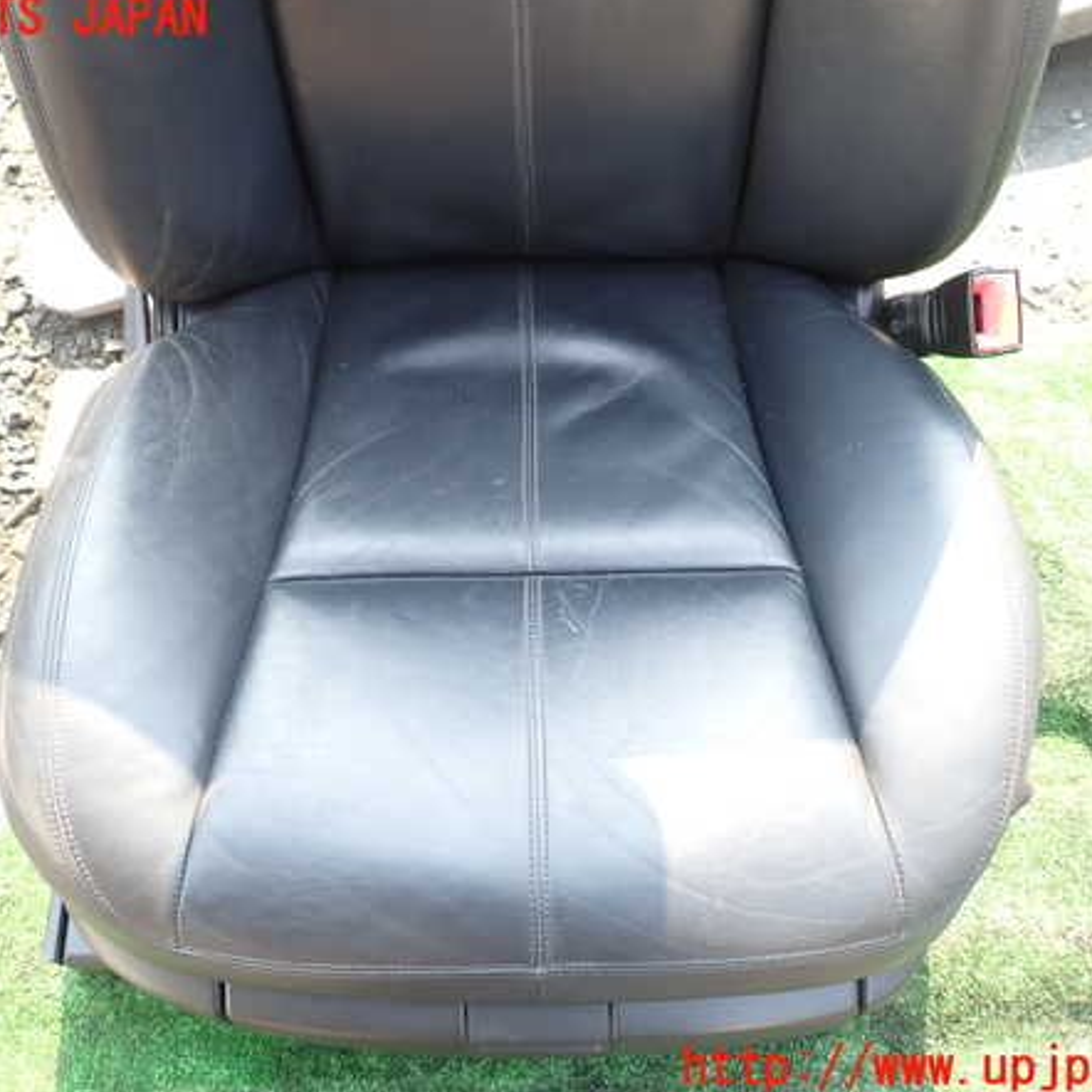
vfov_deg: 54.0
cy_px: 544
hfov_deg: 54.0
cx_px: 499
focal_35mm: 30
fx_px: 1071
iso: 100
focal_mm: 4.5
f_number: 2.8
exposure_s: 1/80
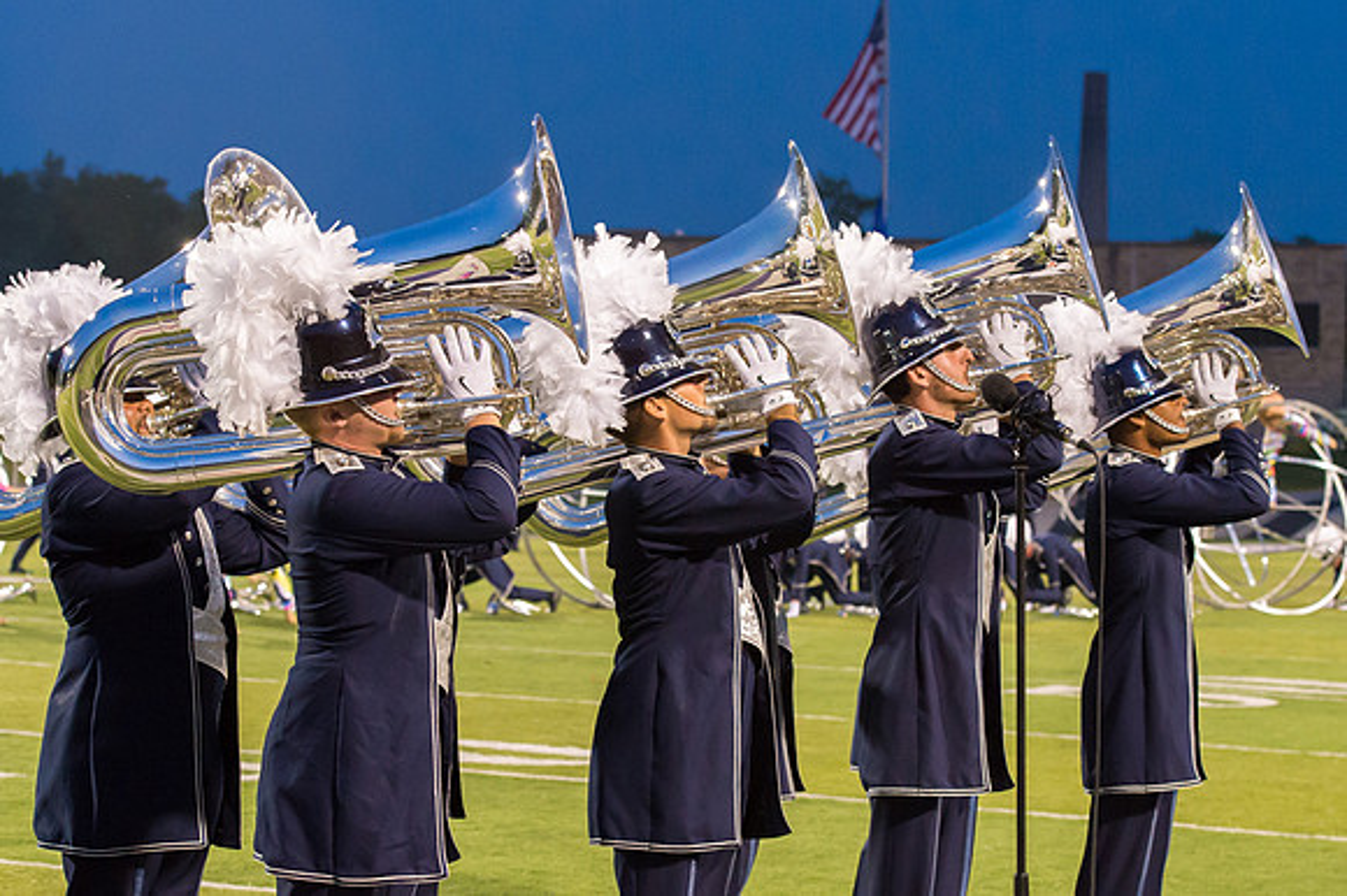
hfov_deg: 19.5
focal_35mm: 105
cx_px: 689
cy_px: 545
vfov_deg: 13.1
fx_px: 3914
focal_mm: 70
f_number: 5
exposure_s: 1/320
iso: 5000
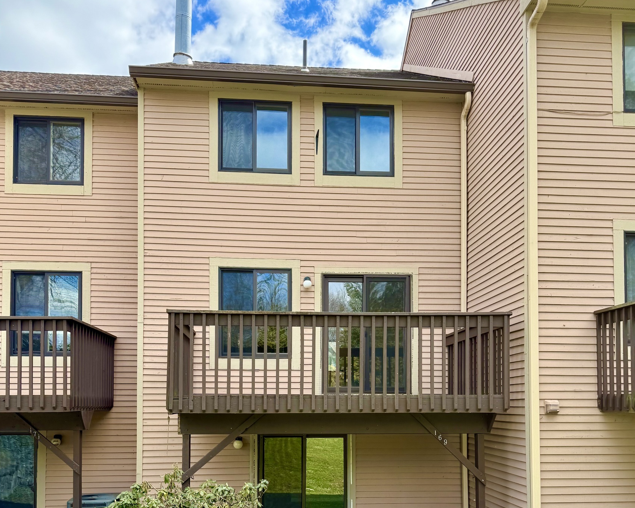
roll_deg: -1.4
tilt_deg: +0.4
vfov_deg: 44.2
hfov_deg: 55.7
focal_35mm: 32
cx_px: 322
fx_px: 601
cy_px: 382
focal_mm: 6.76
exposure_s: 1/1230
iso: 80
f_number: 1.78
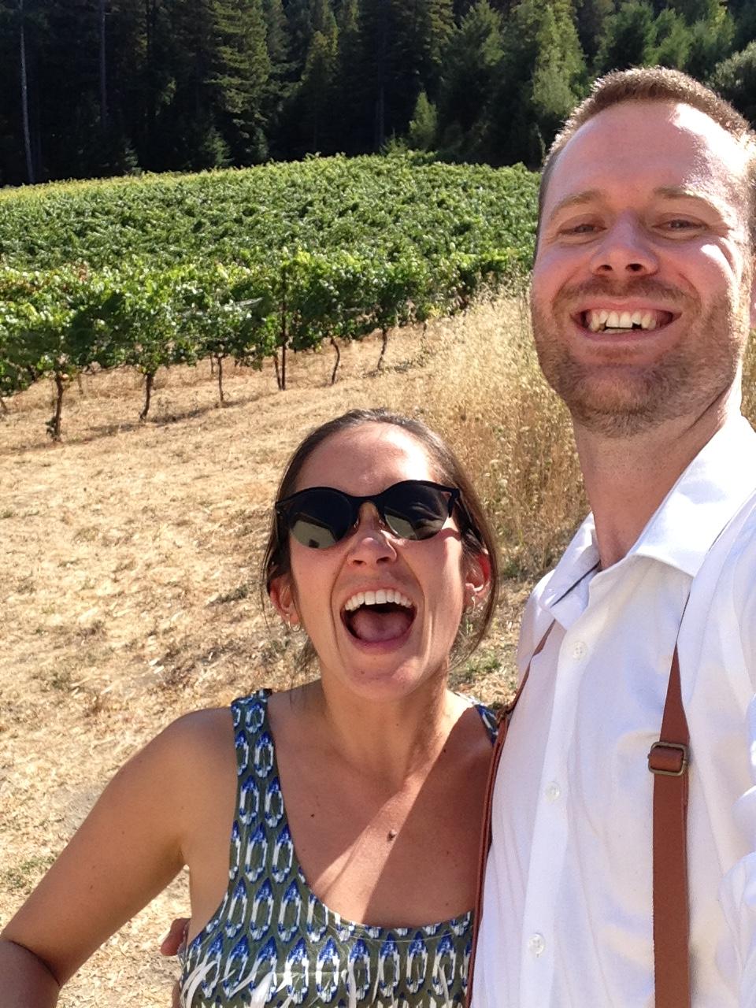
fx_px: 1019
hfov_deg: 40.7
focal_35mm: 35
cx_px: 378
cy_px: 504
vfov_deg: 52.6
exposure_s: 1/614
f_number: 2.4
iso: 32
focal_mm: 2.18
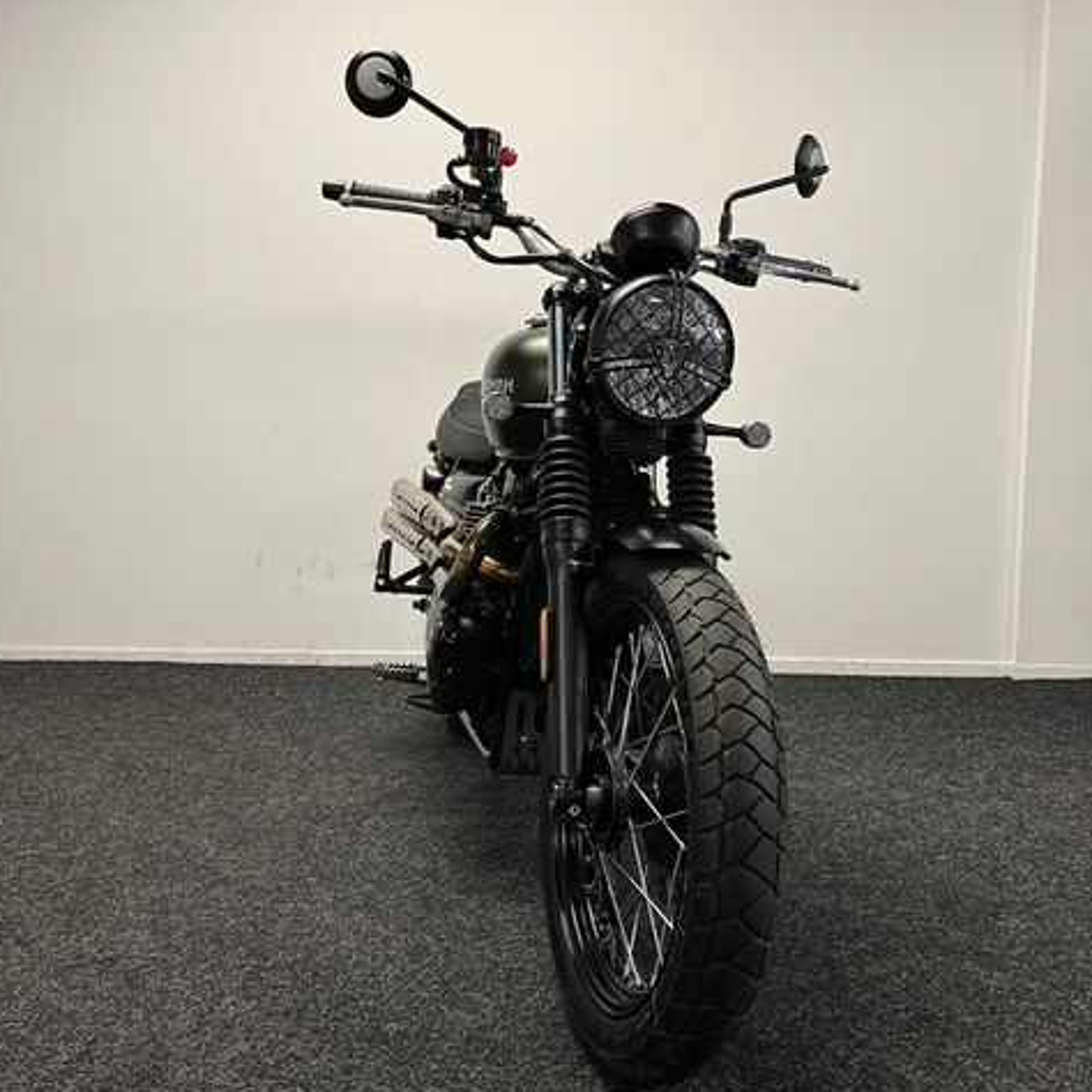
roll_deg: +0.2
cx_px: 592
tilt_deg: -8.4
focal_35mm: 31
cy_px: 548
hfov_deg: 52.5
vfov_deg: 52.5
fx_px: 1106
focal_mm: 5.1
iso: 80
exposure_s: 1/50
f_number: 1.6
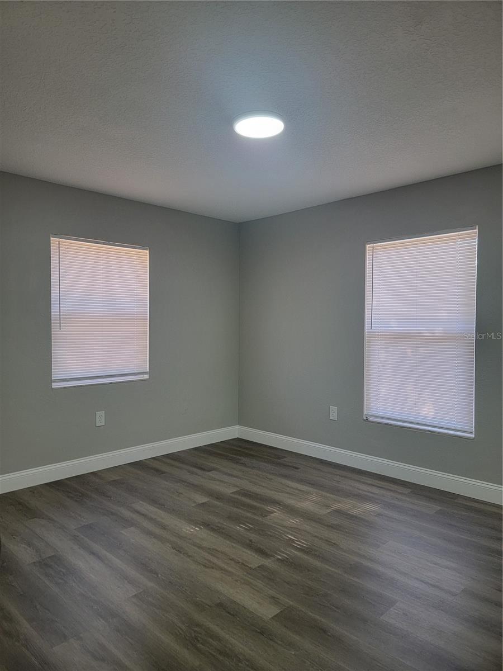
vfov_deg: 71.6
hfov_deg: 56.8
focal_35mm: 24
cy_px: 336
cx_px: 252
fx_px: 465
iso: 160
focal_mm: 6.7
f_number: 1.8
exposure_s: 1/120
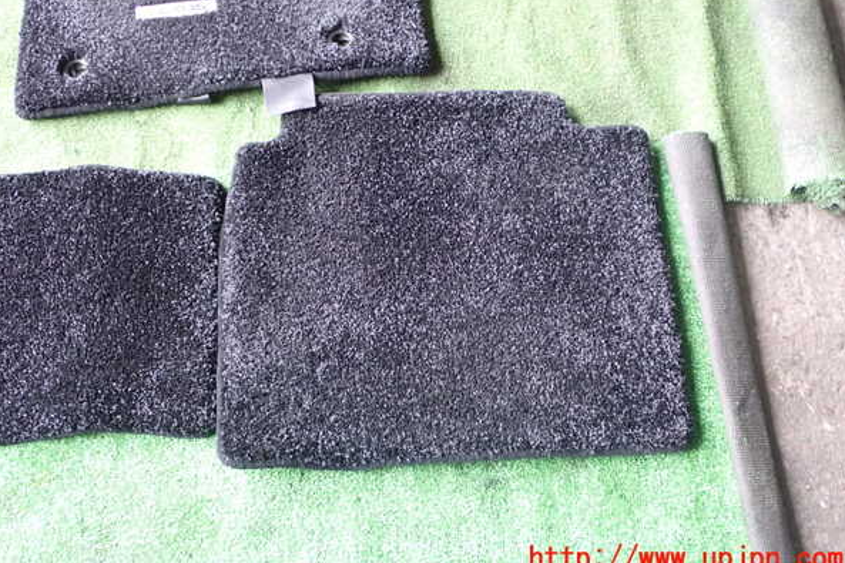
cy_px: 257
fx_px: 939
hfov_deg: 48.5
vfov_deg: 33.4
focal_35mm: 40
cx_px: 423
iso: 640
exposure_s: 1/40
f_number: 2.7
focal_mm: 6.83
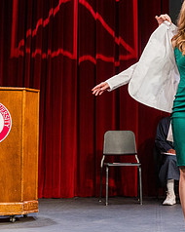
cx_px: 198
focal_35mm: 87
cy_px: 95
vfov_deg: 22.0
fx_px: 596
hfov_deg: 17.1
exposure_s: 1/320
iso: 1250
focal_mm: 38
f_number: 3.5
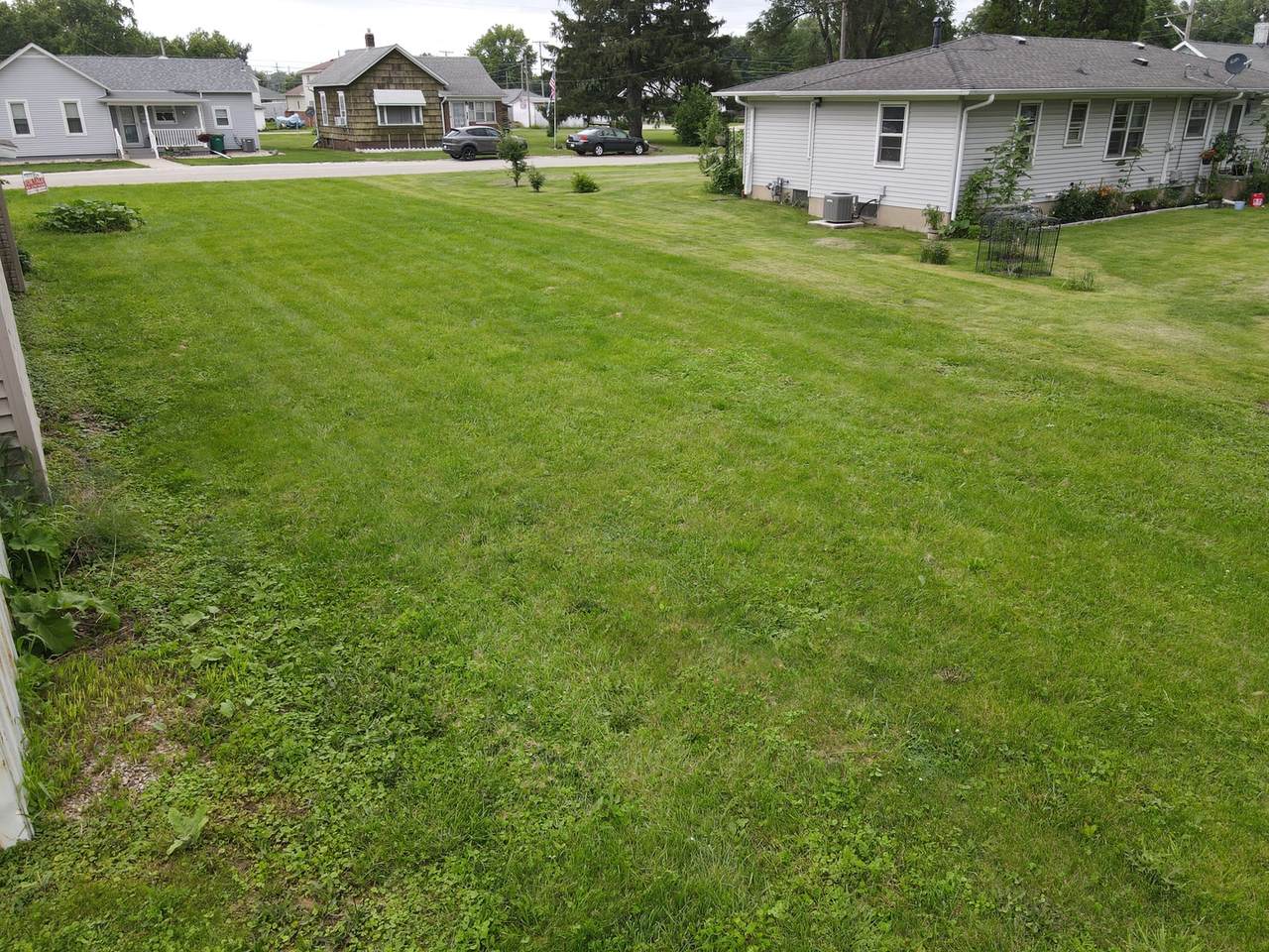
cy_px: 476
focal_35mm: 24
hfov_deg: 71.6
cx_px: 634
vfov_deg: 56.8
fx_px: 880
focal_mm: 4.5
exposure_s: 1/160
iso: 100
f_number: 2.8
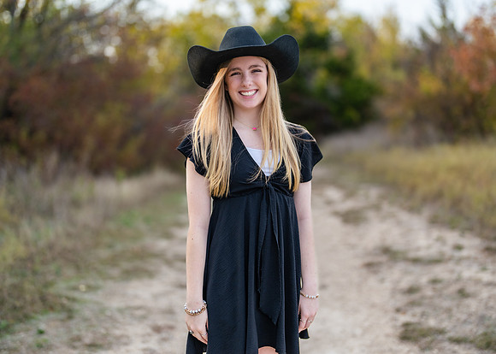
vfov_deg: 24.4
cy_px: 158
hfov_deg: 33.7
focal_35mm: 58
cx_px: 258
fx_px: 818
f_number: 1.2
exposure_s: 1/2000
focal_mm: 50
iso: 100
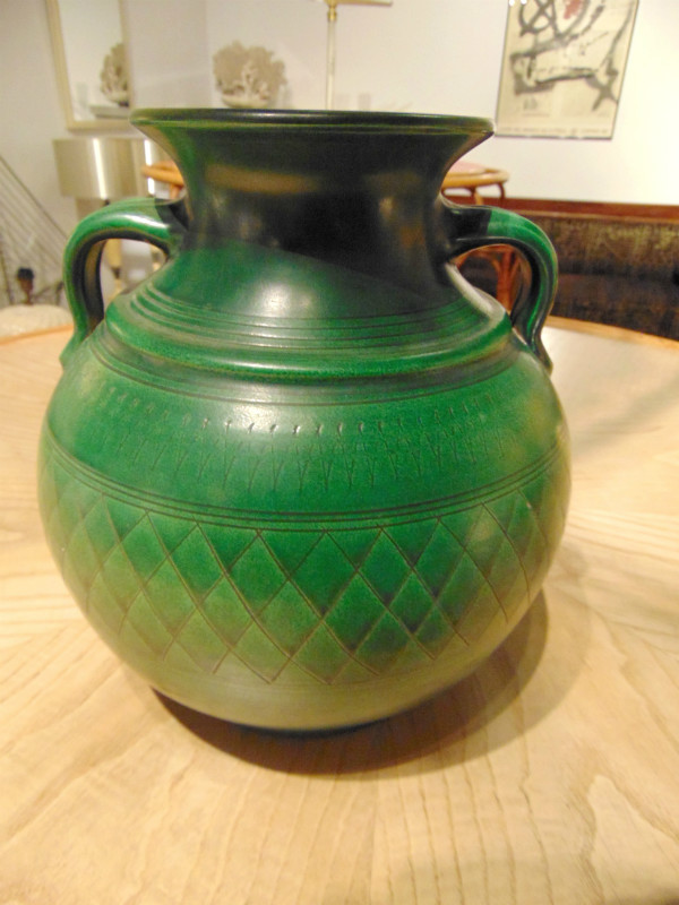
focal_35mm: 25
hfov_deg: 54.9
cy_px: 452
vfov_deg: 69.4
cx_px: 340
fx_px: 654
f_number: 3
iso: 400
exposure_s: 1/25
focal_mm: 4.5
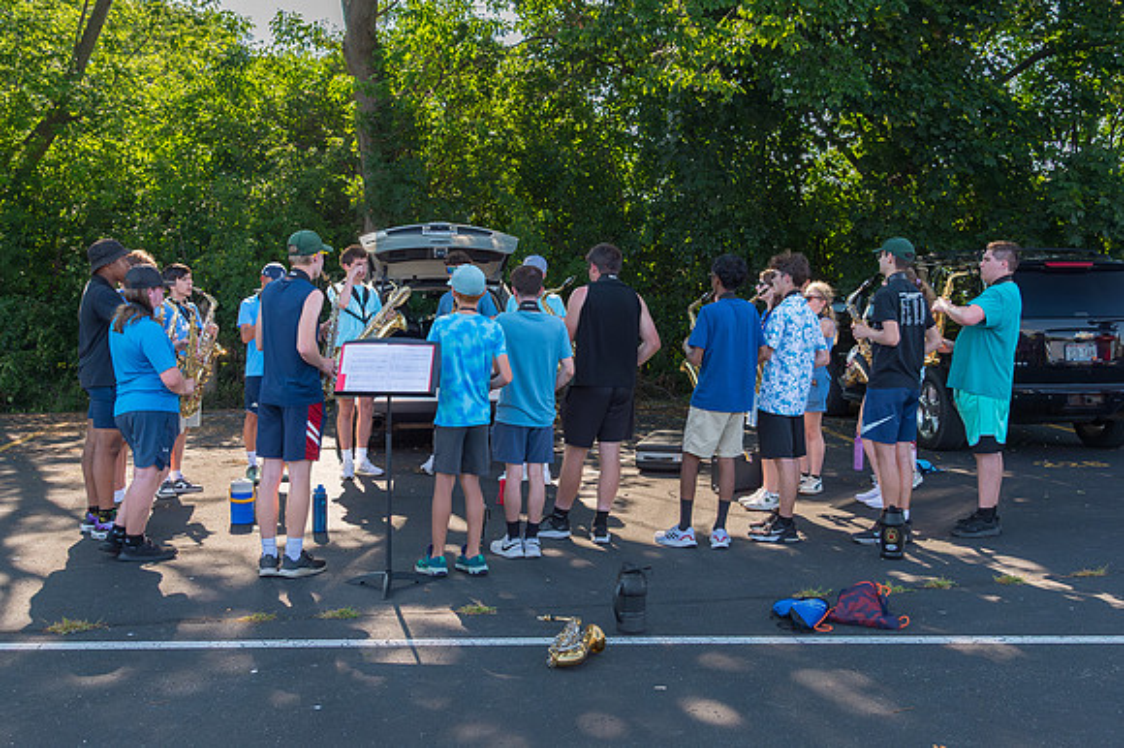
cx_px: 562
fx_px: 1273
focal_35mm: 41
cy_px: 329
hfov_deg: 47.6
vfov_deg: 32.7
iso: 1250
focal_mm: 32
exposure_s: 1/640
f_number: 5.6
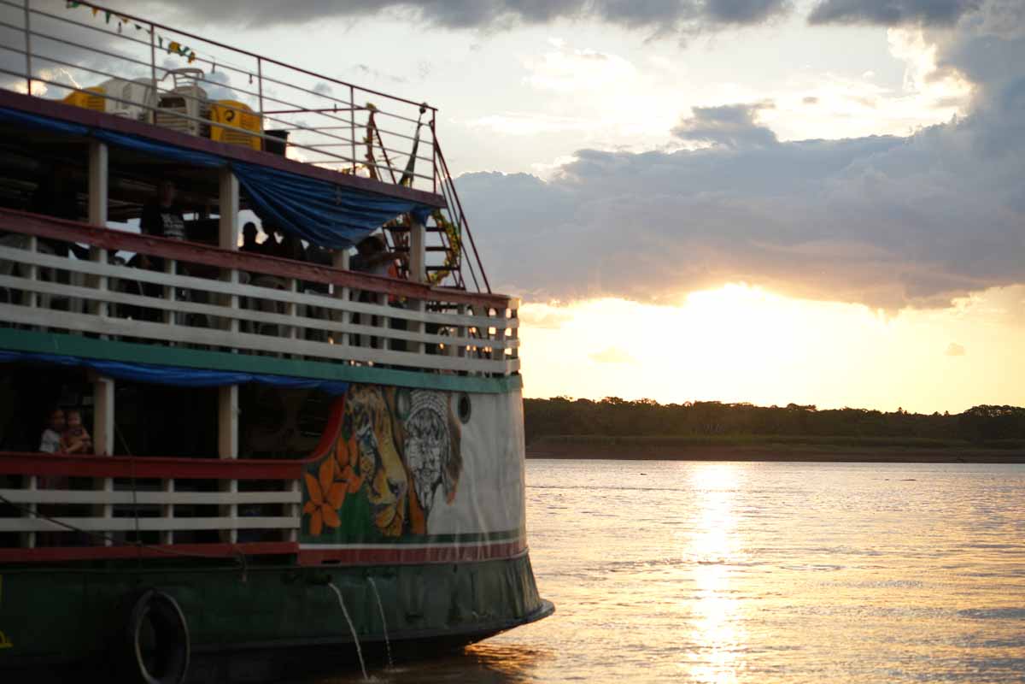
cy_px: 342
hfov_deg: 23.9
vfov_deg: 16.1
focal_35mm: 85
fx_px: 2420
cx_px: 512
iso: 200
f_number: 2.8
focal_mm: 85
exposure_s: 1/1250
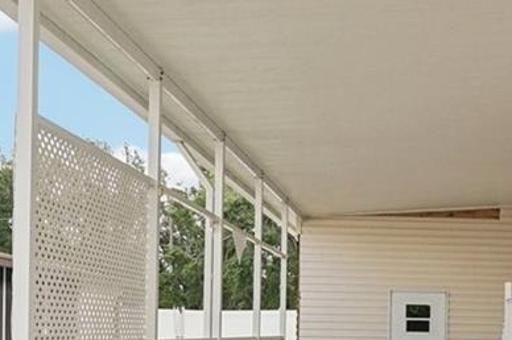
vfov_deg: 20.0
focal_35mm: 66
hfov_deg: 29.3
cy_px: 333
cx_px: 461
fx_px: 938
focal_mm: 16
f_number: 5.6
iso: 400
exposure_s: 1/640
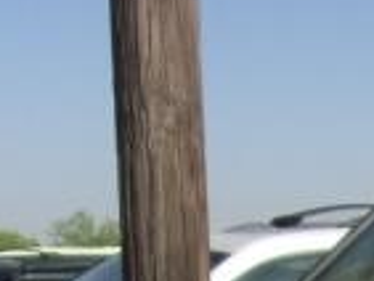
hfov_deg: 13.8
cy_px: 668
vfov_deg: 9.7
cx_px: 528
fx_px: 1471
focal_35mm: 136
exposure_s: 1/1300
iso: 80
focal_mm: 4.3
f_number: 3.3
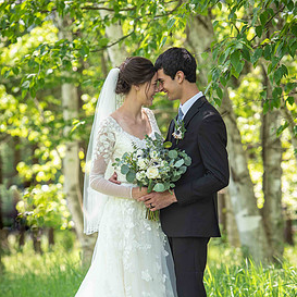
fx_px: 2106
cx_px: 157
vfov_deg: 8.1
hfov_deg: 8.1
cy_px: 222
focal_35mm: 217
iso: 400
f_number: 4.5
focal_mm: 155
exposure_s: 1/250
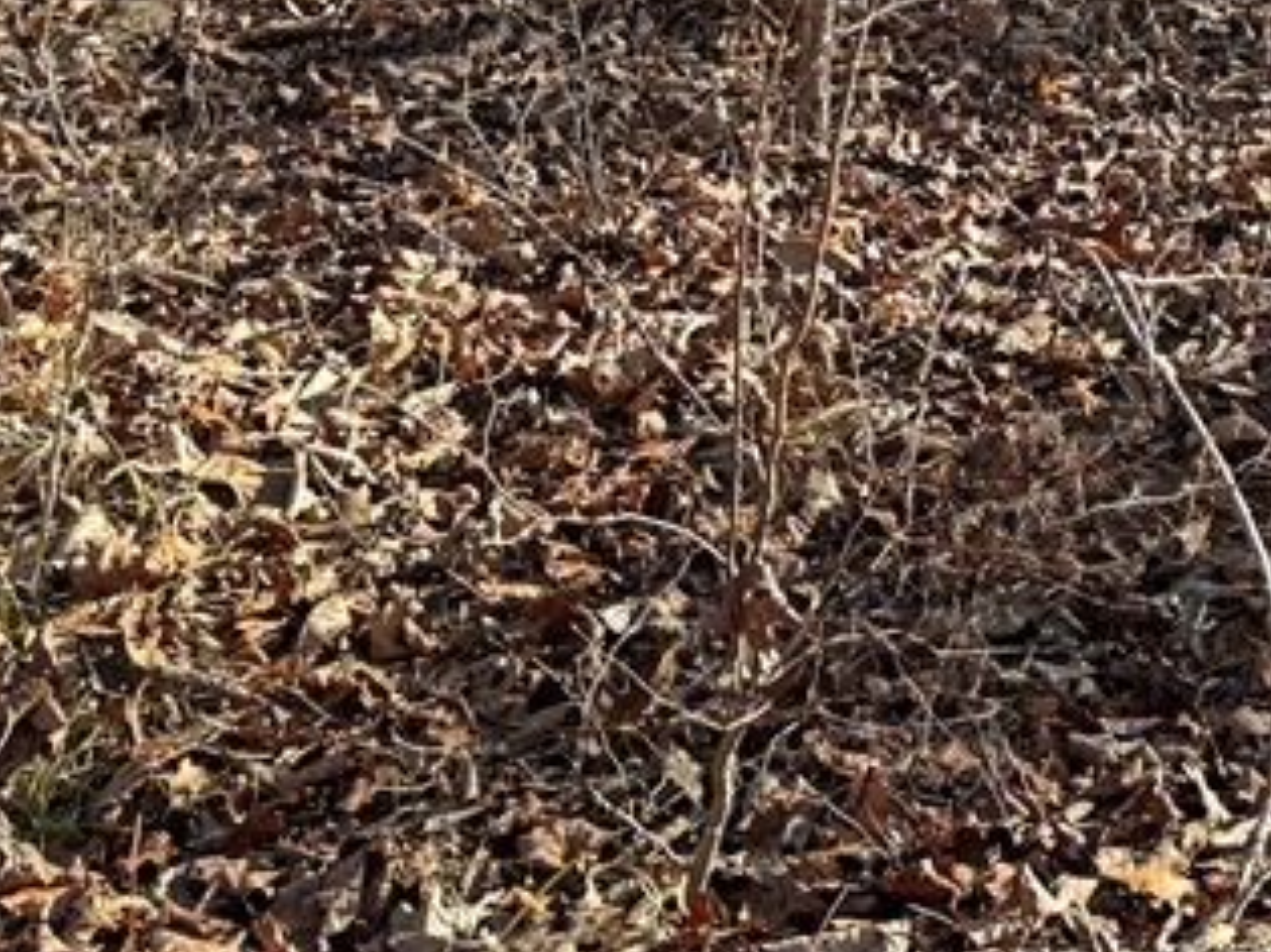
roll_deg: -0.9
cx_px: 1275
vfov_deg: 18.0
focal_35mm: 78
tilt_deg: -9.6
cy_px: -177
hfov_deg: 23.9
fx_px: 2863
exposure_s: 1/443
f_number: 1.78
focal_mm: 6.76
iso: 80
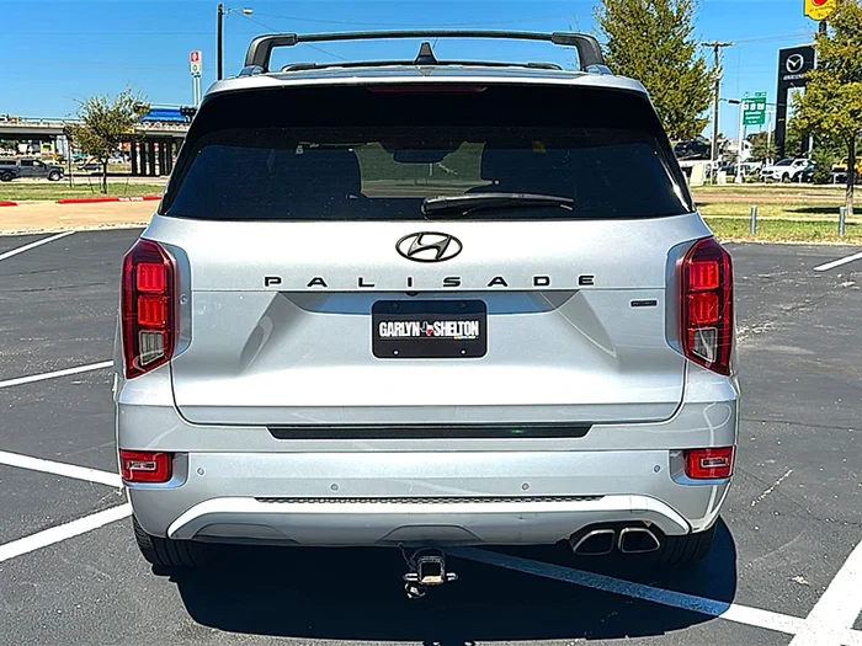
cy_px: 323
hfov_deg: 50.1
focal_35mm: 37
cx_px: 431
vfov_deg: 38.7
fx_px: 921
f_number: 1.78
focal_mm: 6.86
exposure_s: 1/8333
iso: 80
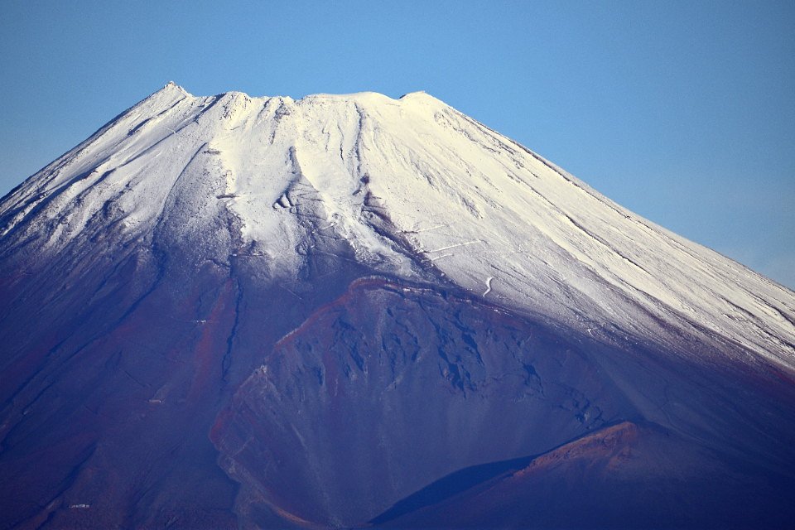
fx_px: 16561
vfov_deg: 1.8
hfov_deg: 2.7
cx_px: 398
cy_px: 265
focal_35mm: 750
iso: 100
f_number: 8
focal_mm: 500
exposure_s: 1/500
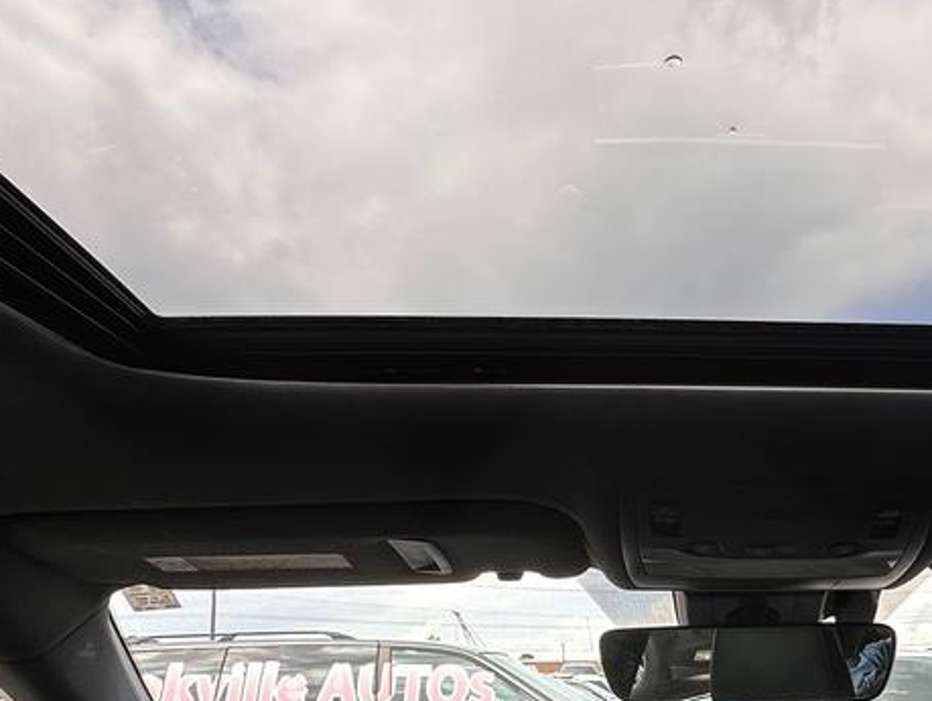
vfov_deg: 33.3
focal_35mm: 39
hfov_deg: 44.8
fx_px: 1051
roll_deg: +1.9
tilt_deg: -0.3
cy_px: 721
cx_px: 782
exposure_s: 1/331
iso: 40
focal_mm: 2.22
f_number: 2.2
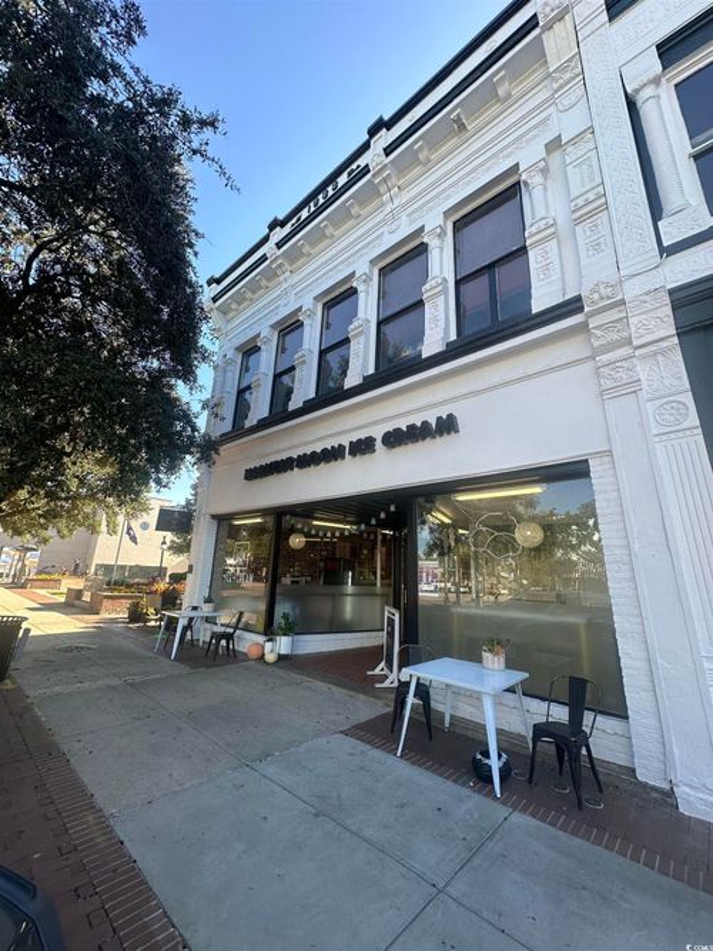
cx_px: 356
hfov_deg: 85.7
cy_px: 476
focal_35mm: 14
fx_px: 385
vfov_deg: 102.1
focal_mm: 2.22
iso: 40
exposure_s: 1/315
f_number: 2.2
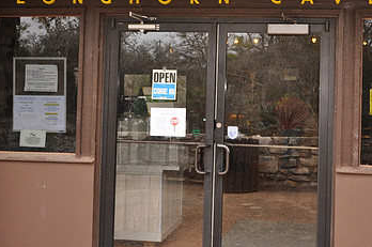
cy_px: 61
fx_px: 619
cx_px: 247
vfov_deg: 22.3
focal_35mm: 60
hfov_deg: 33.2
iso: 720
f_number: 3.8
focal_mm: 24
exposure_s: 1/125
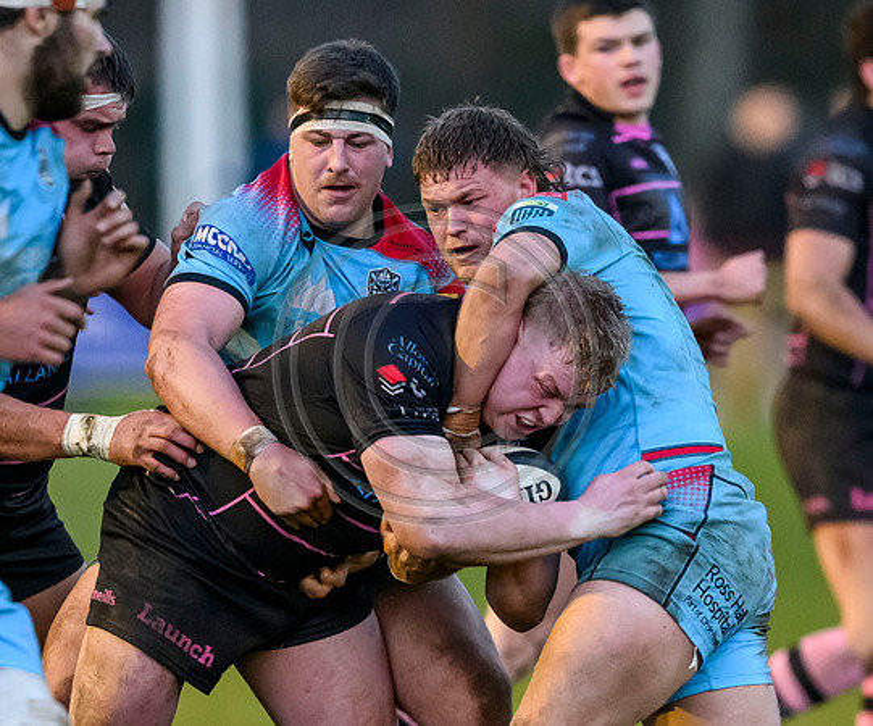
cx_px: 346
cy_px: 690
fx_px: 25212
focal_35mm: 961
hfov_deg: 2.0
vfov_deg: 1.6
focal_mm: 400
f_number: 2.8
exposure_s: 1/640
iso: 8000
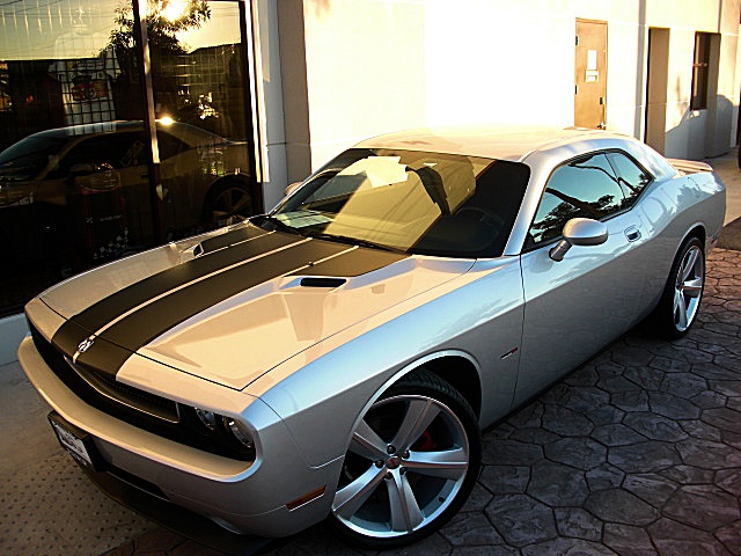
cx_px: 370
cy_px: 278
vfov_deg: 39.7
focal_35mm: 36
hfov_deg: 51.4
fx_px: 771
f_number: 2.8
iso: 50
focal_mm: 6.3
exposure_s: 1/160
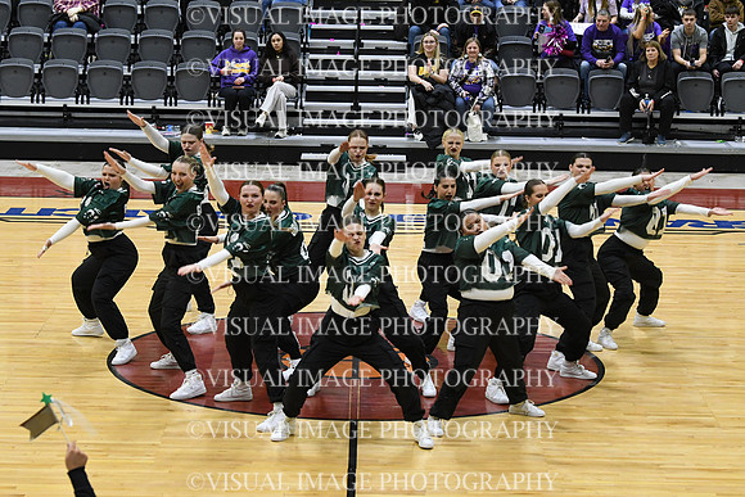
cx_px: 372
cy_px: 248
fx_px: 2422
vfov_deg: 11.7
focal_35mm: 117
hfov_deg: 17.5
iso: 3200
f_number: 4
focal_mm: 78
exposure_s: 1/250
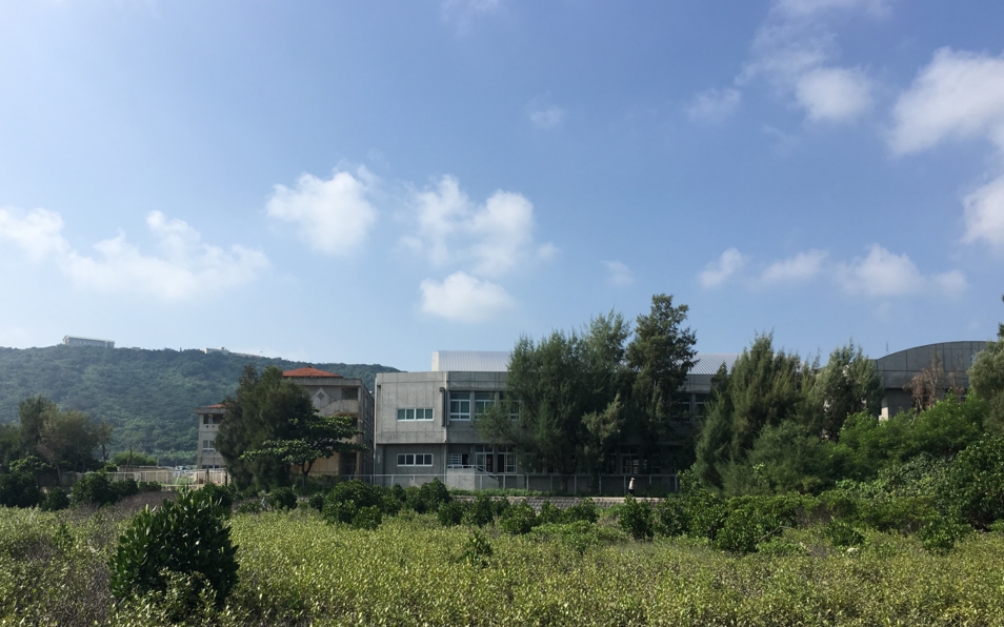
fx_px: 903
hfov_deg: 58.1
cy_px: 391
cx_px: 471
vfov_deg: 38.1
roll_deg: -1.9
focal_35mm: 33
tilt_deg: +6.8
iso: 25
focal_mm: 4.15
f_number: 2.2
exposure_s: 1/1709
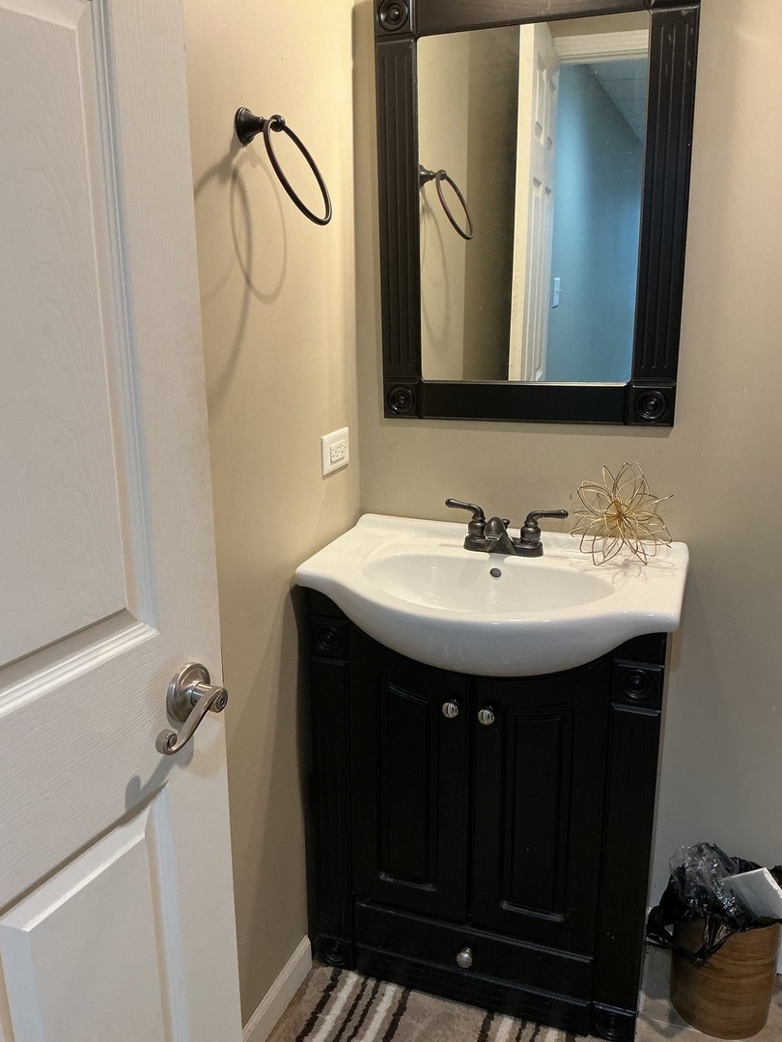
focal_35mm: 29
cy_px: 521
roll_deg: +0.7
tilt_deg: -15.7
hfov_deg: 48.2
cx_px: 391
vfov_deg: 61.7
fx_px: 874
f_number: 1.8
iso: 125
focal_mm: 3
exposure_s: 1/60
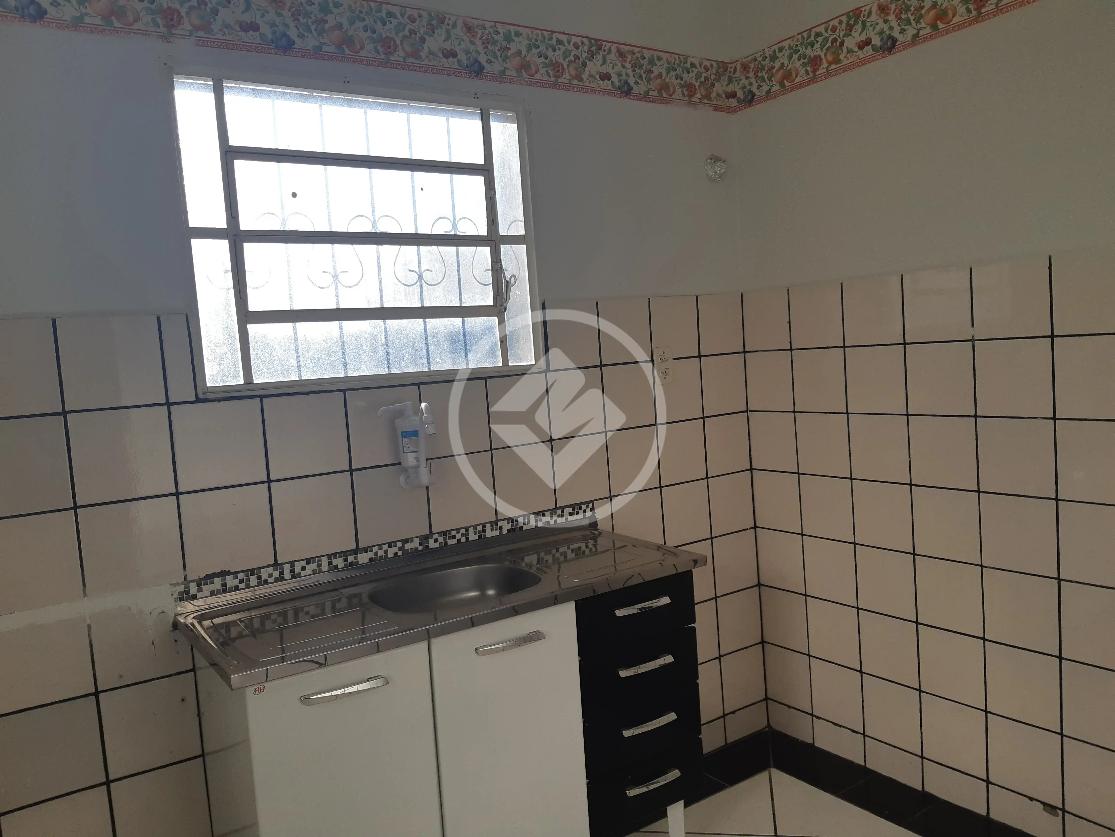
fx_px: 837
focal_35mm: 26
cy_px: 418
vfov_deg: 53.1
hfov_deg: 67.3
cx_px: 558
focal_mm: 3.93
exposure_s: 1/1054
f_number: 1.7
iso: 40
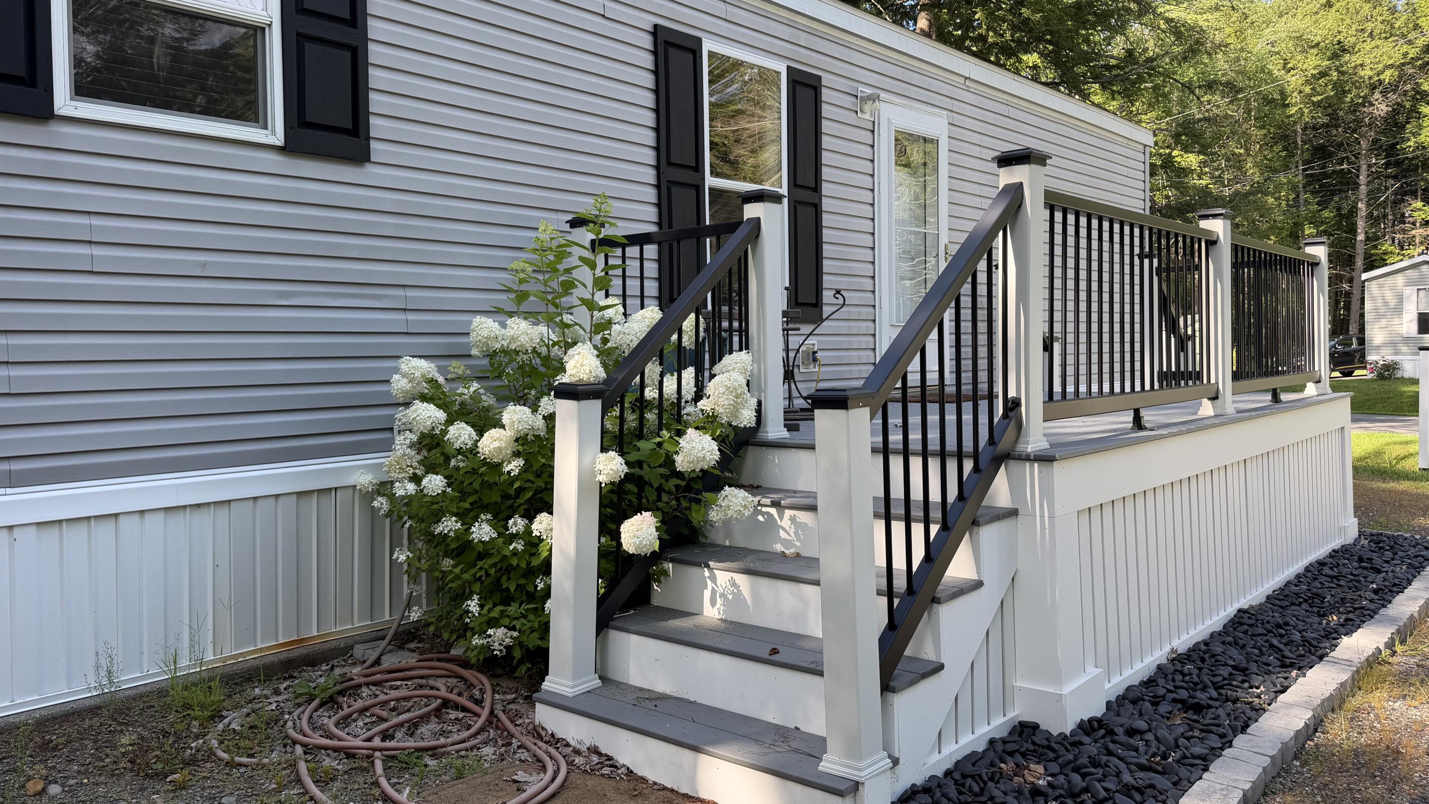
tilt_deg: -0.2
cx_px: 723
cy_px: 382
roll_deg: +0.6
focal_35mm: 28
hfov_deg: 67.9
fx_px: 1061
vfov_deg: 41.5
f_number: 1.78
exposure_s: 1/677
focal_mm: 6.76
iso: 80
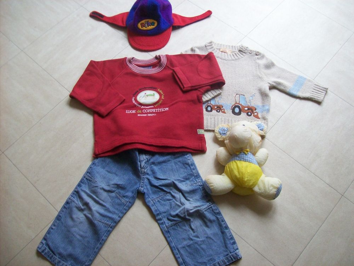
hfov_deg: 51.4
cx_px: 177
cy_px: 133
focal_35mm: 36
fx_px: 368
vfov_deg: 39.7
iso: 160
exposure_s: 1/27.1
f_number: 2.7
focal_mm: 6
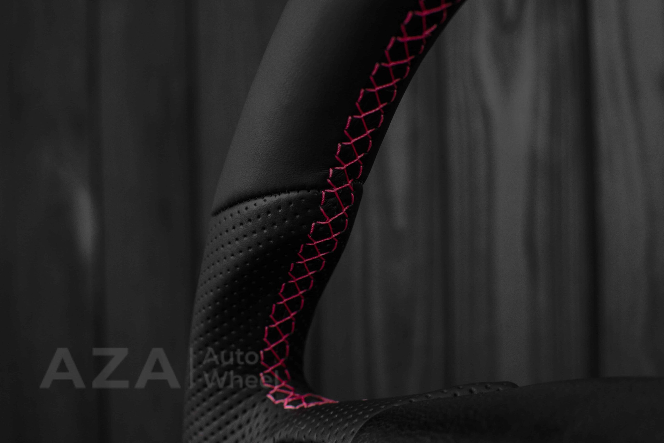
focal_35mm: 52
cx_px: 332
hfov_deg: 37.8
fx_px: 968
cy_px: 222
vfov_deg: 25.8
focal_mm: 35
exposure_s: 1/125
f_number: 6.3
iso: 500
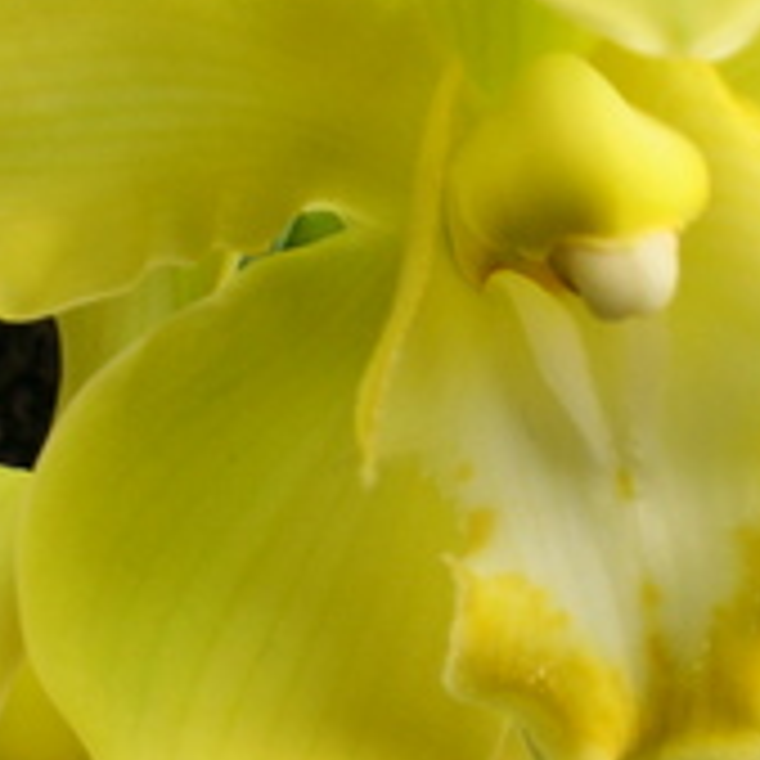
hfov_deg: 15.1
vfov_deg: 15.1
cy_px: 499
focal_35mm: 115
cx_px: 445
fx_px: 2857
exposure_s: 1/17.3
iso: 50
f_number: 5.6
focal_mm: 8.4
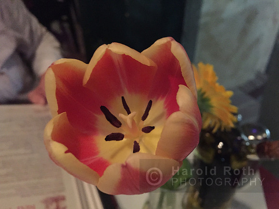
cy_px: 104
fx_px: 234
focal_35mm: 29
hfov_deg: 61.7
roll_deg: +1.2
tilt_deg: -38.6
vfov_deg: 48.2
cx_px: 140
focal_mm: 4.15
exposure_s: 1/15
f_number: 2.2
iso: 800
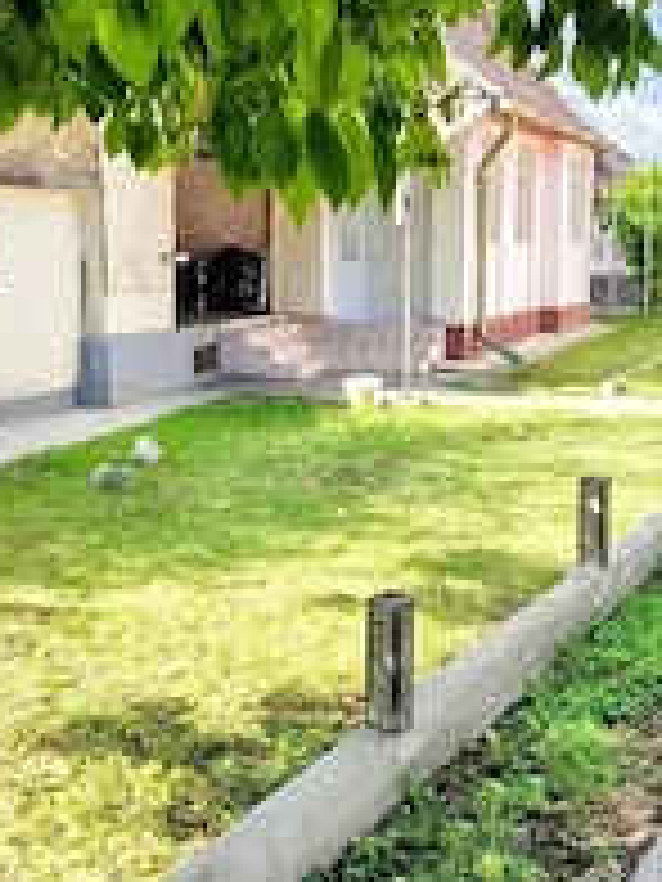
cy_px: 477
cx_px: 401
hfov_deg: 29.6
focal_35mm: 49
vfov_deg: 38.9
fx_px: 1249
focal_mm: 5.56
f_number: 1.8
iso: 100
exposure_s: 1/417
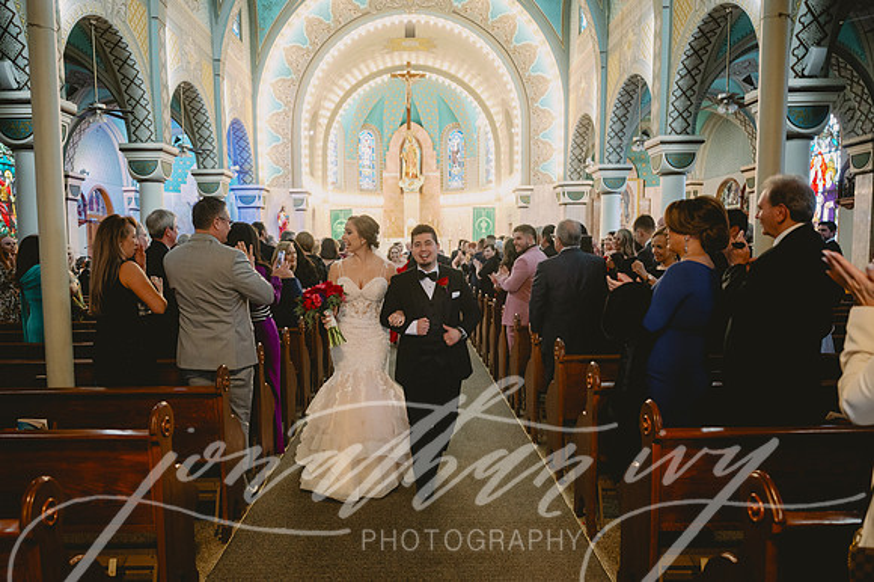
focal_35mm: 27
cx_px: 401
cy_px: 313
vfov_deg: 48.2
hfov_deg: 67.7
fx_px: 650
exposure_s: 1/100
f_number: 2.8
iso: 2000
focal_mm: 24
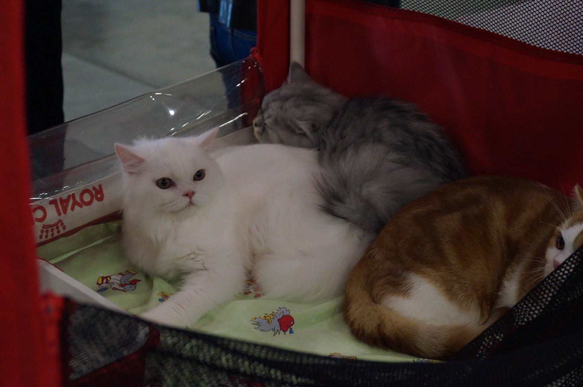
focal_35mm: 75
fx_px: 1213
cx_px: 292
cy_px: 194
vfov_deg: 18.1
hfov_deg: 27.0
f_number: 5.6
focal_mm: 50
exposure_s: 1/80
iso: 2500
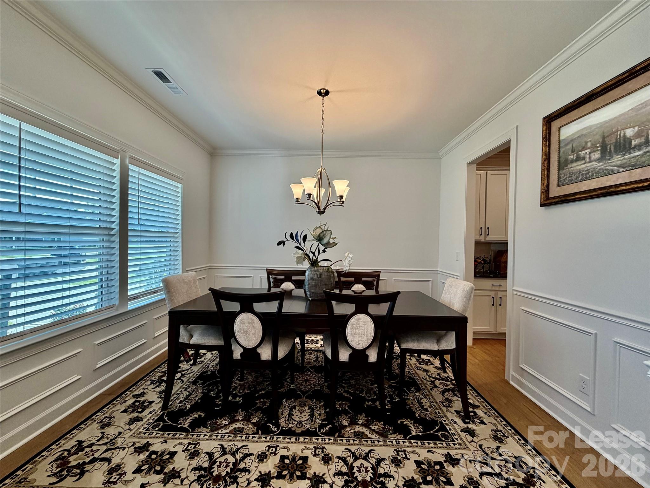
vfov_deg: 85.7
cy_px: 244
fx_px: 263
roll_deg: -0.8
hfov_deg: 102.1
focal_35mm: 14
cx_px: 325
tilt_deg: -0.8
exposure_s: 1/120
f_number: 2.2
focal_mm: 2.22
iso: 125
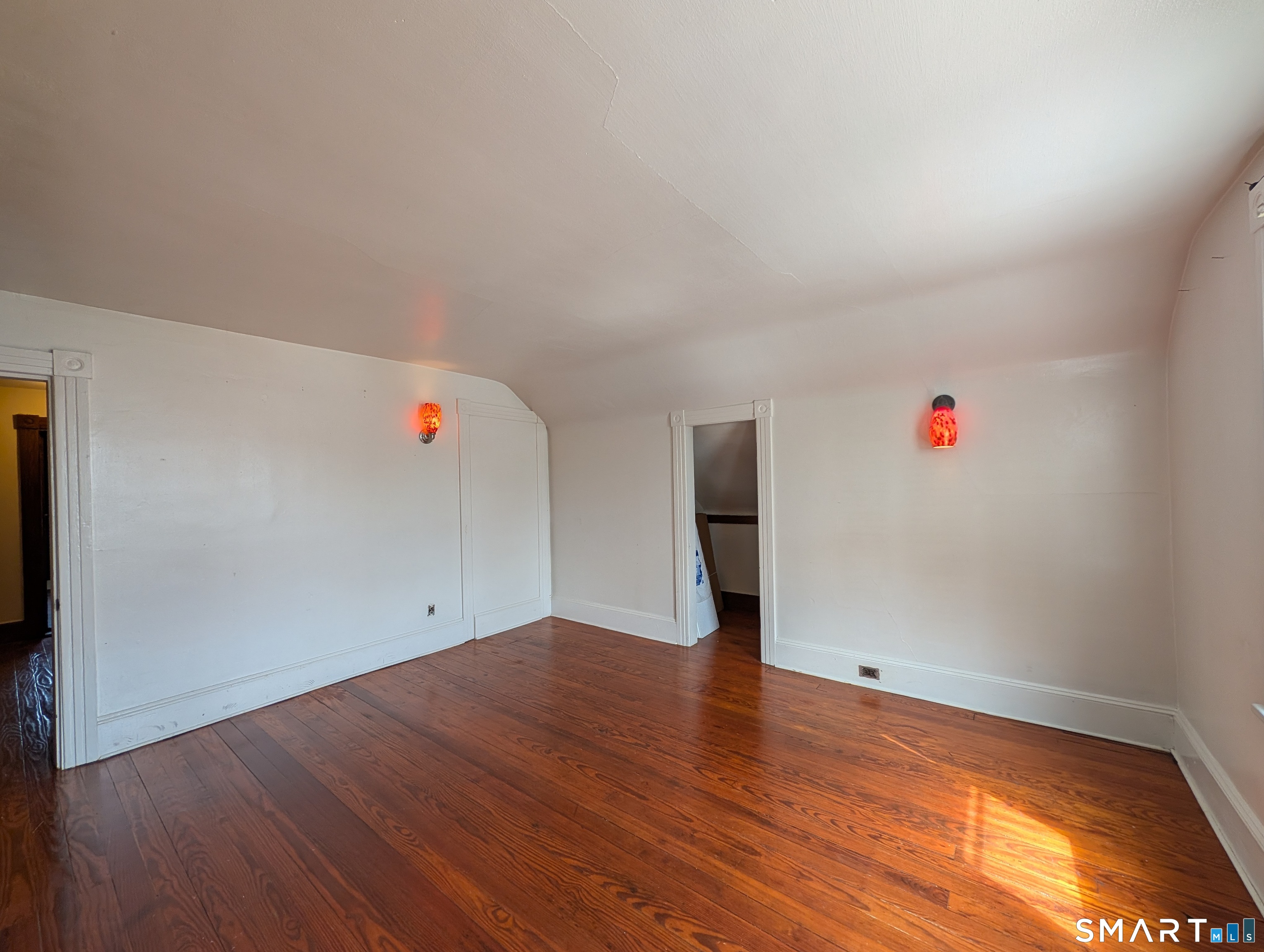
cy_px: 476
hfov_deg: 110.5
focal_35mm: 12
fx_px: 439
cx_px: 632
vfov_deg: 94.6
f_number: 1.7
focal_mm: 2.02
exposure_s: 1/117
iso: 81
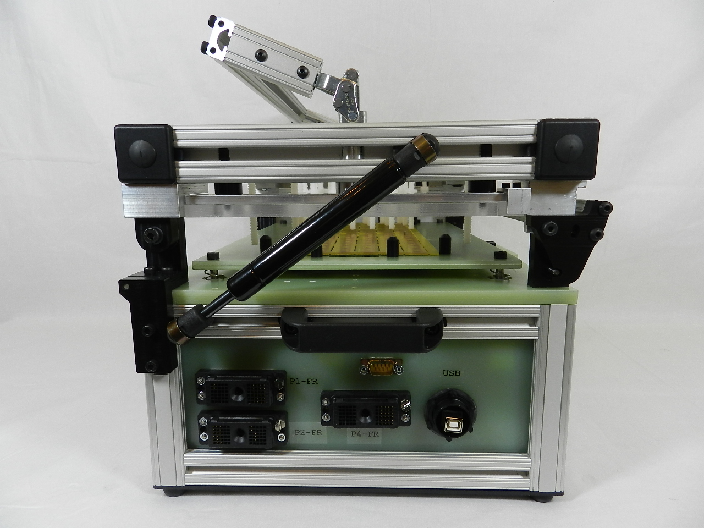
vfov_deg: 58.9
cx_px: 352
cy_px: 264
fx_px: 468
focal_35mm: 23
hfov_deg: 73.9
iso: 160
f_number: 3.4
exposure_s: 1/60
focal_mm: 4
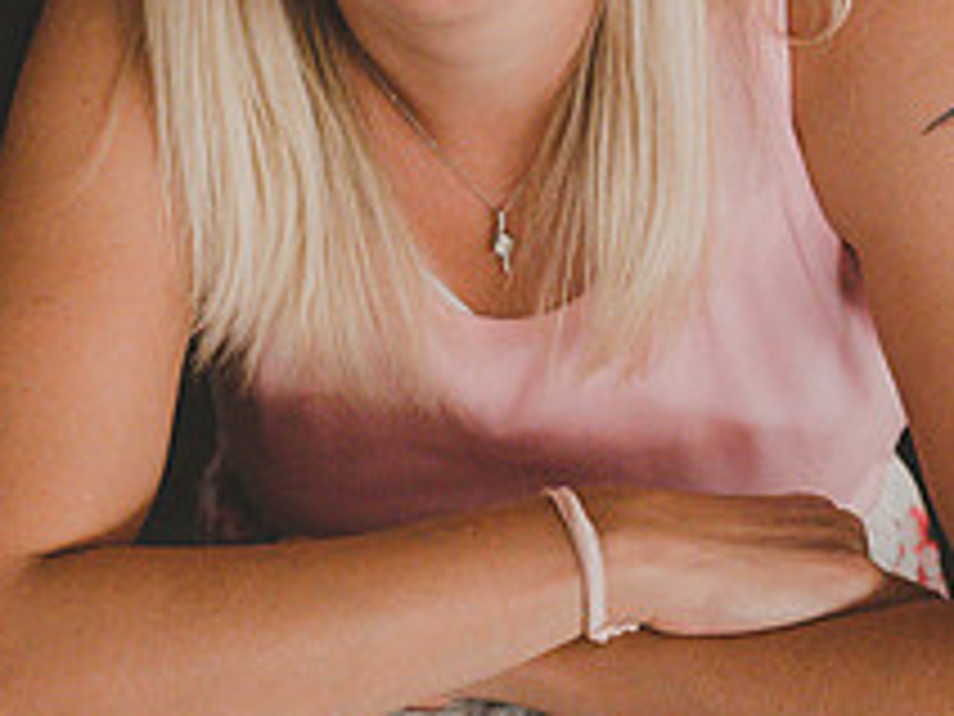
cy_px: 83
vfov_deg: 16.4
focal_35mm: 89
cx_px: 128
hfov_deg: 21.6
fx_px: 2453
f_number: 2.8
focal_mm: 32
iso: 11400
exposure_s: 1/60
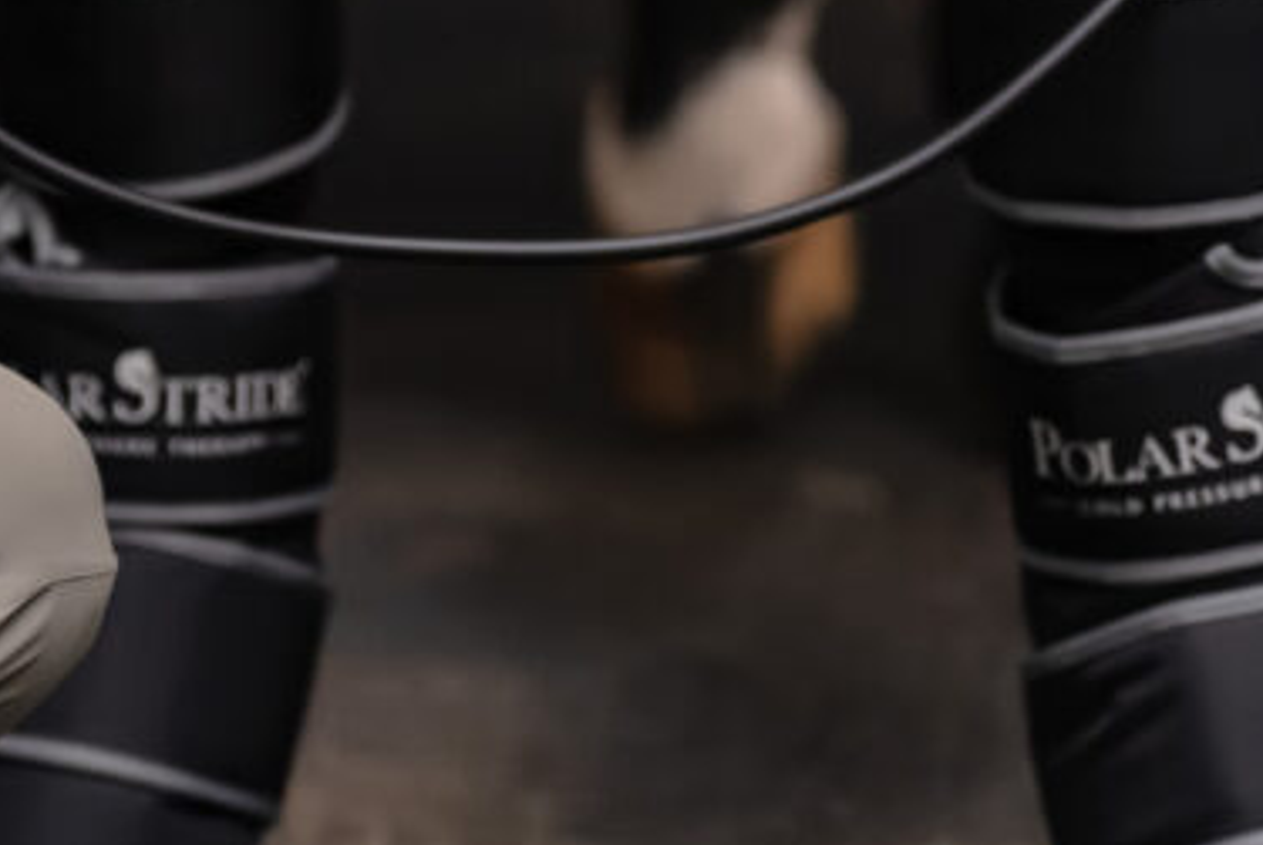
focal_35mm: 243
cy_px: 215
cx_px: 360
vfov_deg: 5.7
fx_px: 8535
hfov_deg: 8.5
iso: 500
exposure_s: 1/640
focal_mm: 89
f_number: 2.8
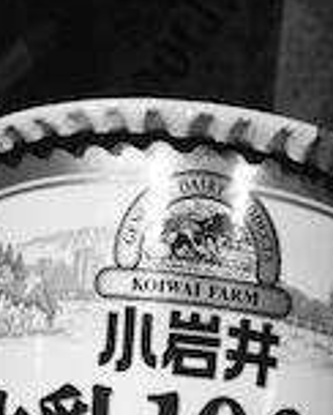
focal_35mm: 77
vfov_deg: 22.8
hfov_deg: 19.9
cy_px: 489
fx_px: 947
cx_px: 197
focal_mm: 4.12
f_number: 2.2
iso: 50
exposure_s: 1/30
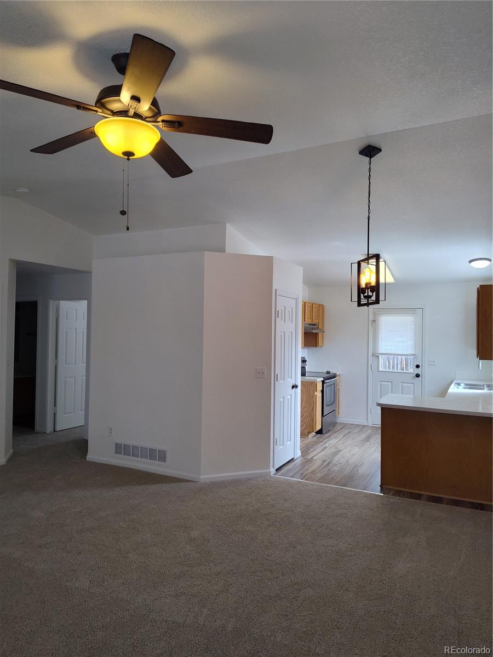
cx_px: 246
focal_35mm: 23
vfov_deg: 73.9
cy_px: 328
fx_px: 437
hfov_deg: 58.9
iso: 227
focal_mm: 5.56
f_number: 1.8
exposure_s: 1/120
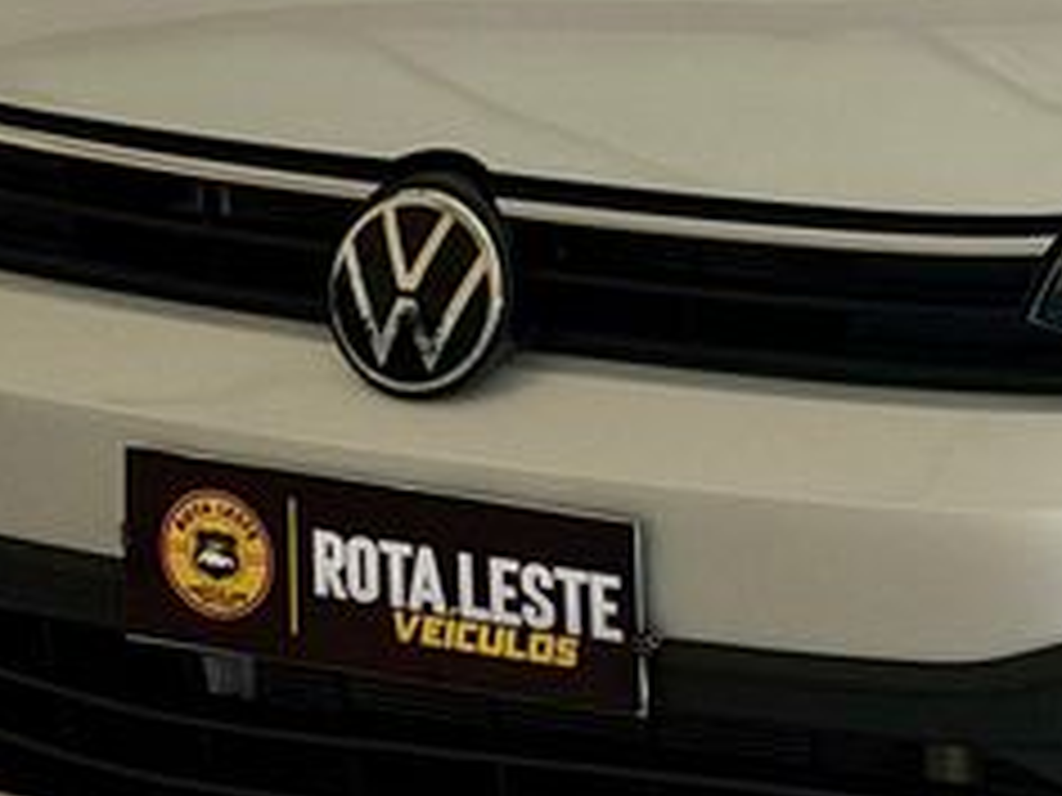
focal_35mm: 165
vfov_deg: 8.8
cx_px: 1300
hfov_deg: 11.7
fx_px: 5062
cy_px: -351
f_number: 1.78
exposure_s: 1/987
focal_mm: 6.76
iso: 80
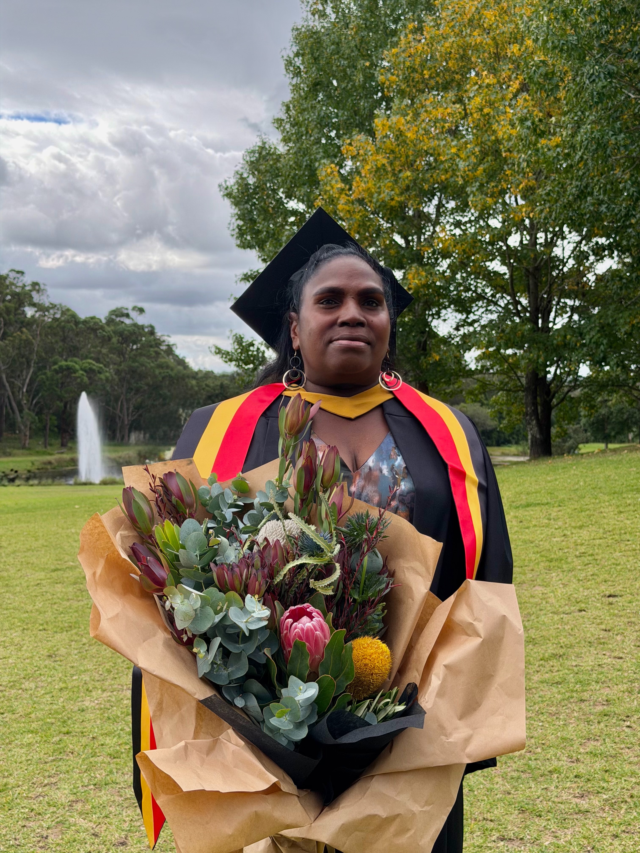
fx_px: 1183
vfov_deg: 39.7
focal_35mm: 48
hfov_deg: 30.3
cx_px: 320
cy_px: 426
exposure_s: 1/895
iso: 100
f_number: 1.78
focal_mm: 6.76
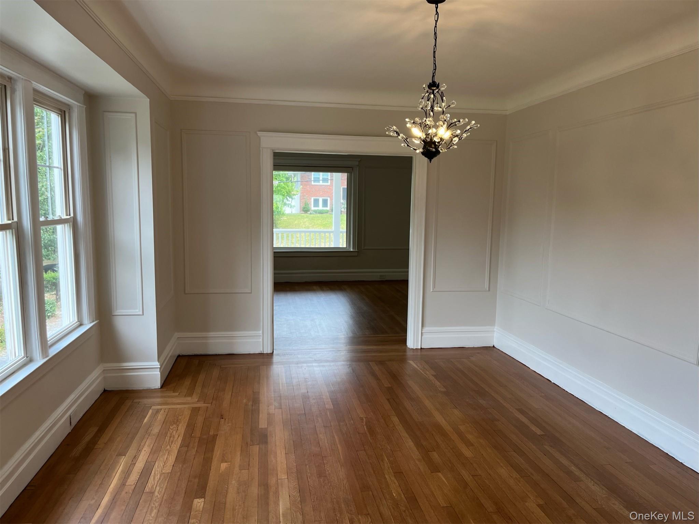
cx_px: 350
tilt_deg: -7.1
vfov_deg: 53.0
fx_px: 525
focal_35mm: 26
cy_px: 262
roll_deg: -1.3
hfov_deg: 67.3
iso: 40
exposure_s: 1/154
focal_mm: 5.1
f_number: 1.6
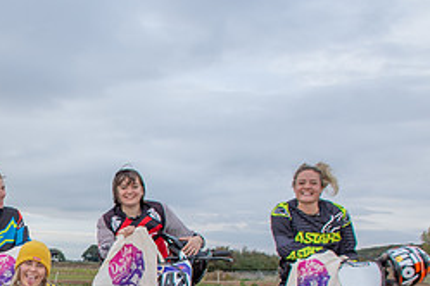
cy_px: 271
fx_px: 752
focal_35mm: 63
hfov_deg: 29.8
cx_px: 5
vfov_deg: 21.0
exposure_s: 1/250
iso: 400
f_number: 5
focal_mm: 18
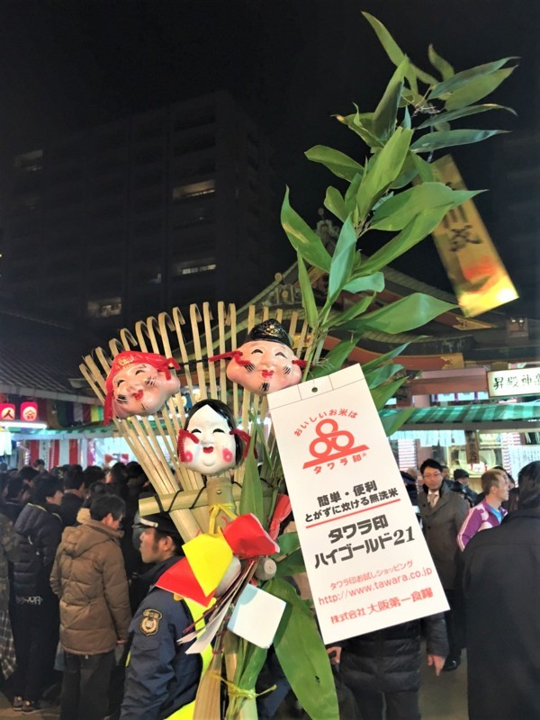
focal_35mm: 29
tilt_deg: +10.0
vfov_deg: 61.7
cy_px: 360
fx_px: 603
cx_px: 270
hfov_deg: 48.2
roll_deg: -1.2
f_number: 2.2
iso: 64
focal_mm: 4.15
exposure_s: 1/15
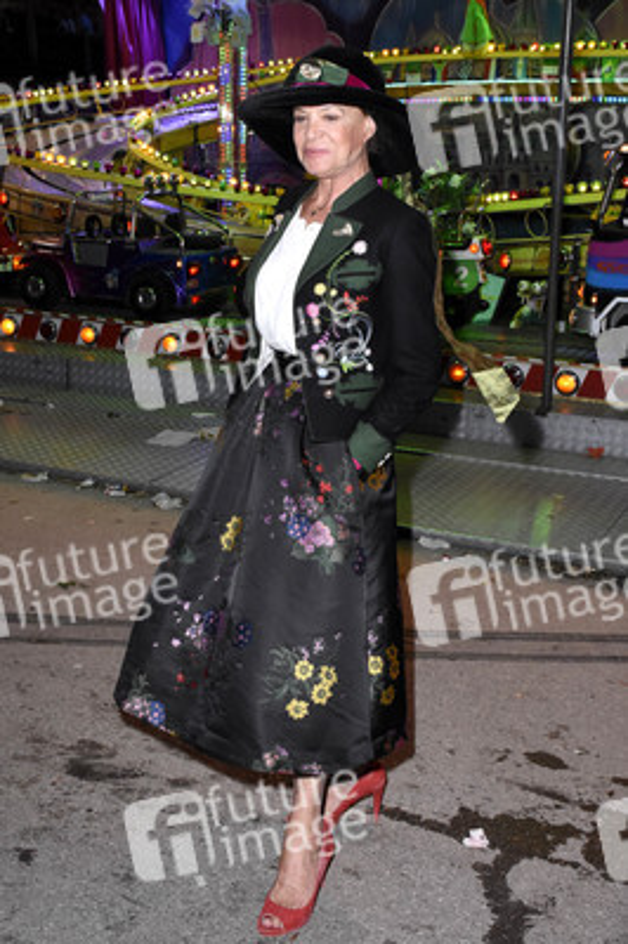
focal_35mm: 45
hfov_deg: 29.8
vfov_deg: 43.6
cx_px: 314
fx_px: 1179
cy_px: 472
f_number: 9
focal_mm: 30
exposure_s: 1/160
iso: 3200
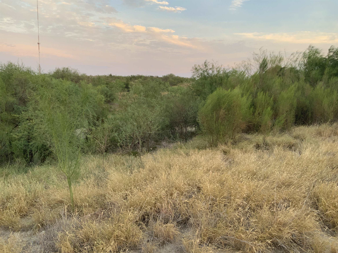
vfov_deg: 48.2
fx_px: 283
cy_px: 126
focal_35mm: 29
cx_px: 169
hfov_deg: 61.7
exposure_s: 1/120
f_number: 1.8
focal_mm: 3
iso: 32
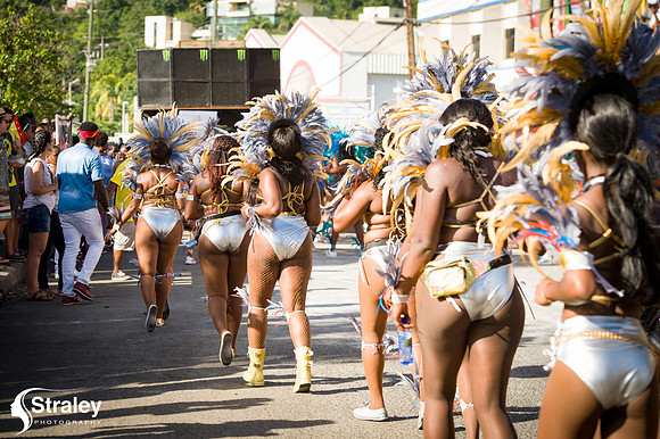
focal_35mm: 92
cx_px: 330
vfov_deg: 14.8
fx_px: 1686
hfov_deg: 22.2
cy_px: 220
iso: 100
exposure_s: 1/200
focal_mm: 92
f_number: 5.6
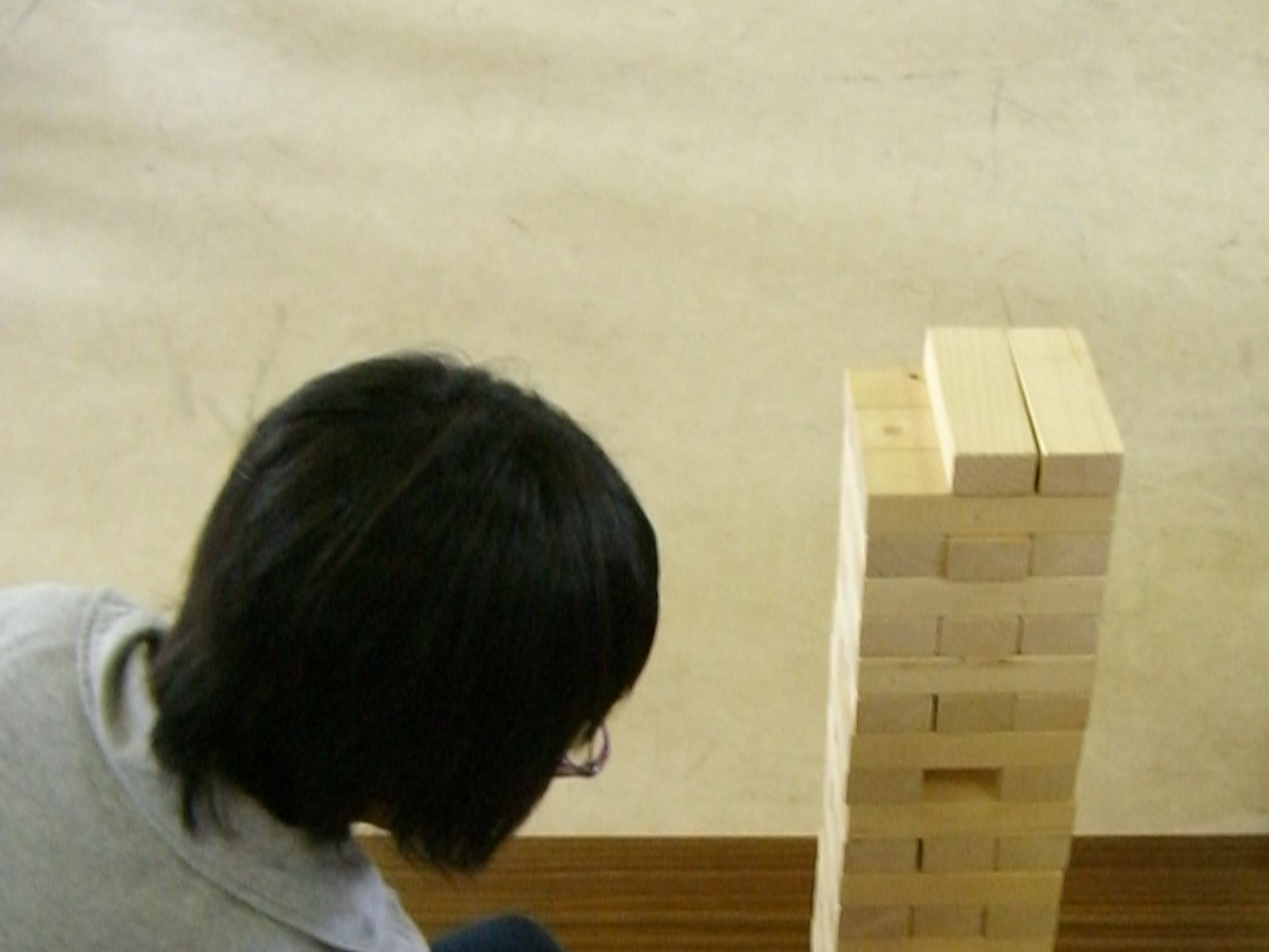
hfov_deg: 29.2
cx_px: 852
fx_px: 2420
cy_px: 760
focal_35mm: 66
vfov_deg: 22.0
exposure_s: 1/80
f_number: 2.7
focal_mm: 6.2
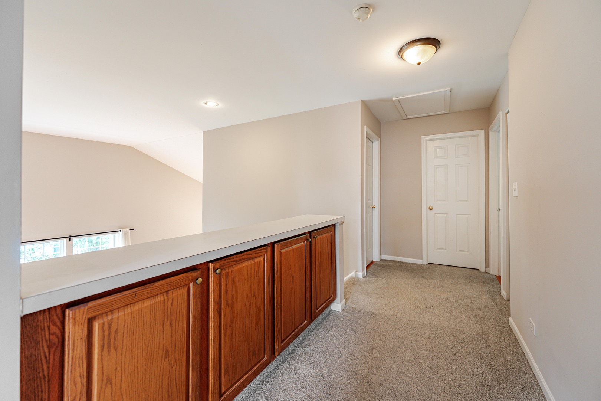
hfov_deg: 104.3
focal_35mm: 14
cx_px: 300
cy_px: 200
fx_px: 234
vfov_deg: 81.2
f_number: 4
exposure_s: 1/1000
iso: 500
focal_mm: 14
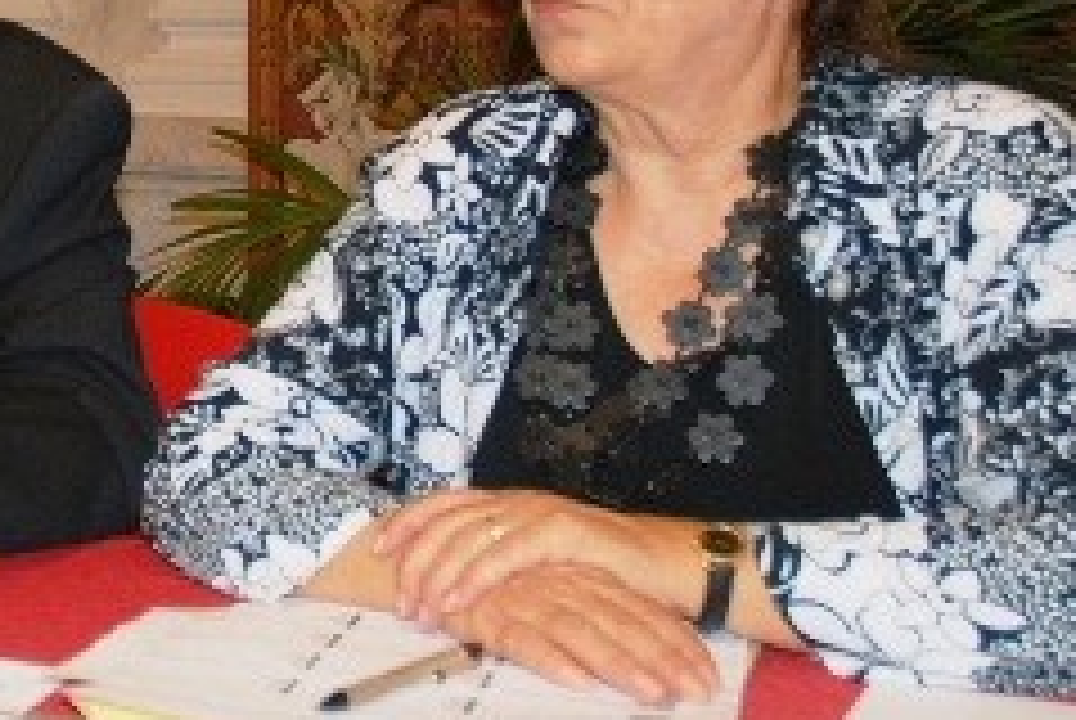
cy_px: 202
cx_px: -198
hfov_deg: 22.6
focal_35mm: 83
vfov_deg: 16.4
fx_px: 2484
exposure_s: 1/60
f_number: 3.8
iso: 250
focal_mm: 22
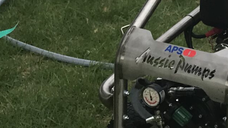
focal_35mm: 122
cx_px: 414
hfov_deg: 15.2
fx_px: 738
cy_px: -79
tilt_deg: -12.5
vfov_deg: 9.6
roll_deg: -3.6
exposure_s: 1/1808
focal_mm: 3.99
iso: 20
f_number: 1.8
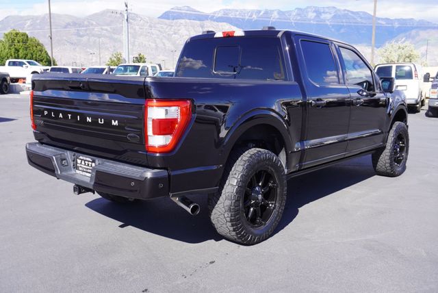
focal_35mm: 34
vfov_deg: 38.4
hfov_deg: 55.1
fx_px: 420
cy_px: 146
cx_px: 219
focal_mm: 23
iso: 100
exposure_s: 1/100
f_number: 8
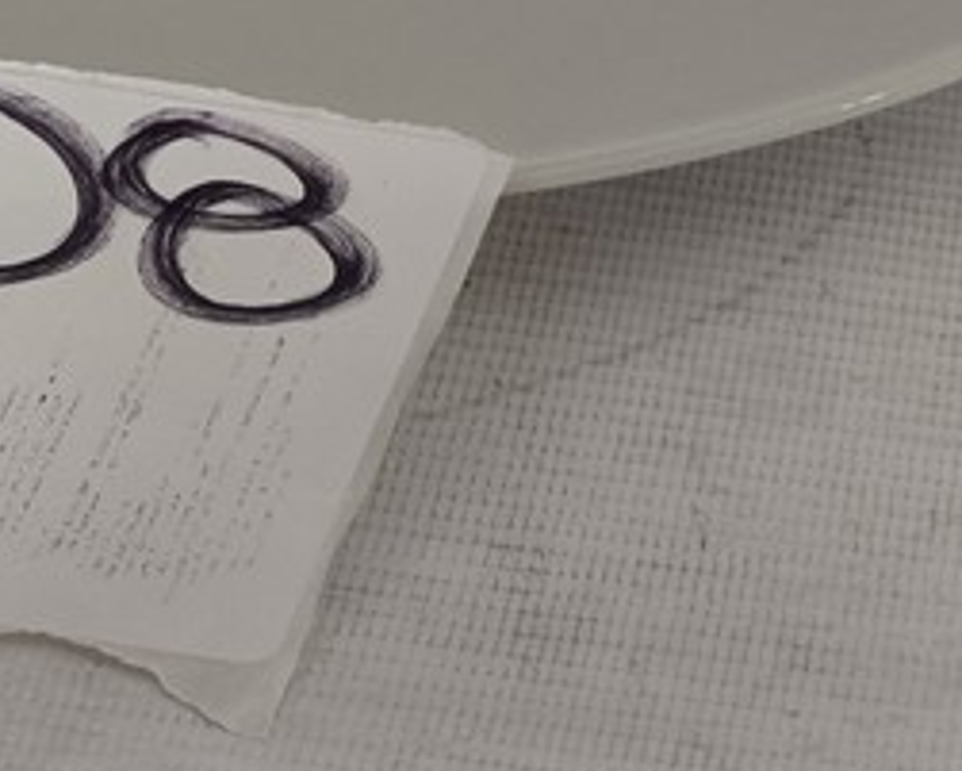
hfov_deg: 22.8
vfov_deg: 17.6
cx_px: 46
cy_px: -265
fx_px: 2307
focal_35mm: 81
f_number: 1.8
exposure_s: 1/60
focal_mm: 4.84
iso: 848
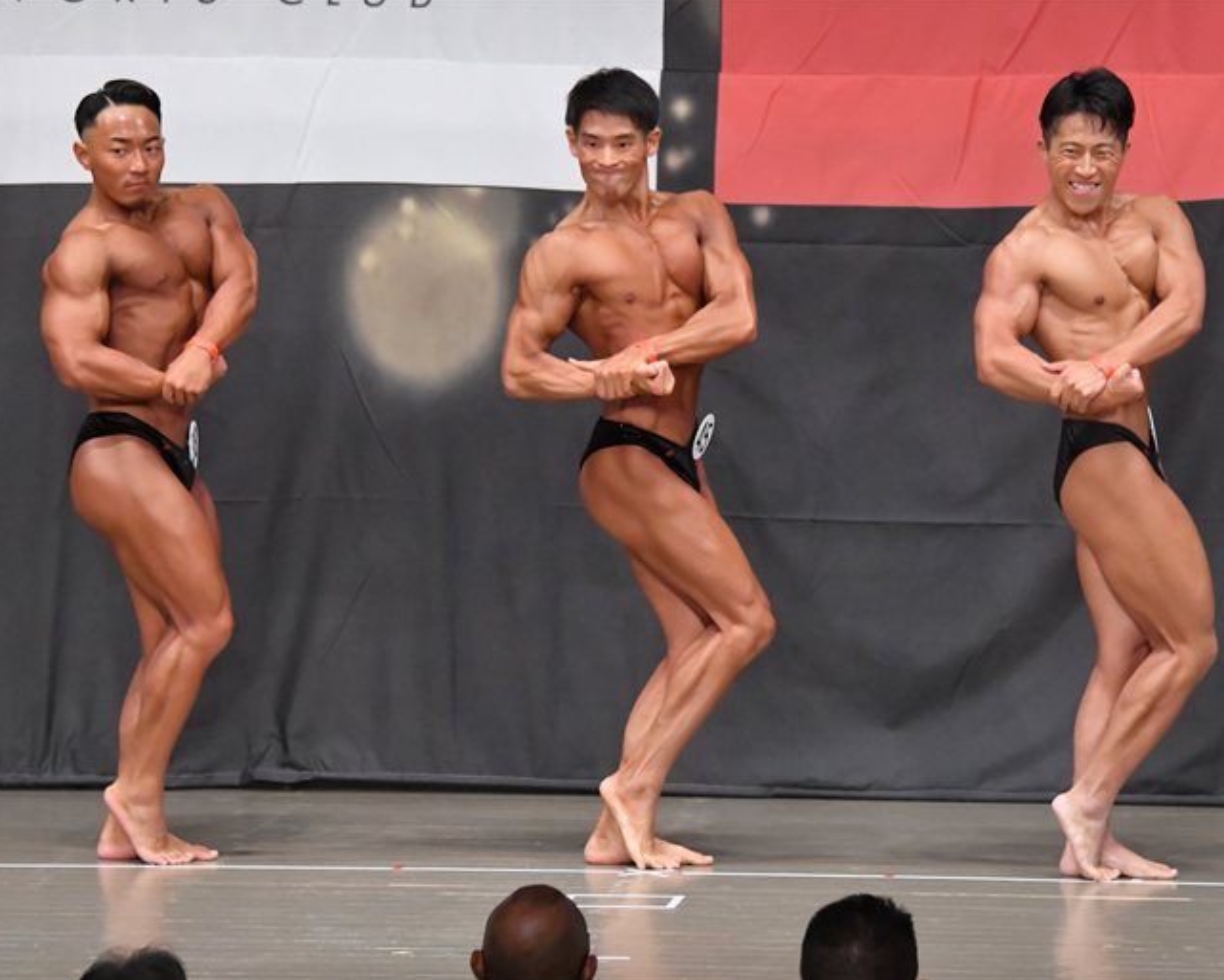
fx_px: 8913
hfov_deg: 7.9
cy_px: 489
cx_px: 591
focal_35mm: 246
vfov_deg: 6.3
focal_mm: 145
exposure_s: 1/400
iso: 6400
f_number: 5.6
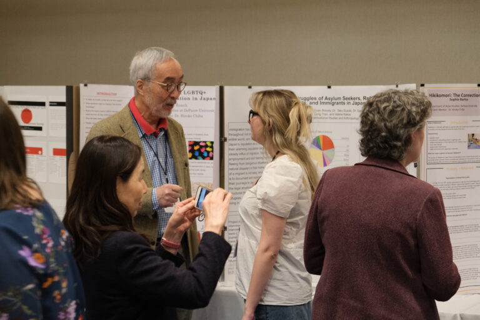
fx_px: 1107
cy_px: 160
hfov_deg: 24.5
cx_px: 240
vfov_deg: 16.5
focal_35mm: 83
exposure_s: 1/60
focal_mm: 55
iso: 2000
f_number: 4
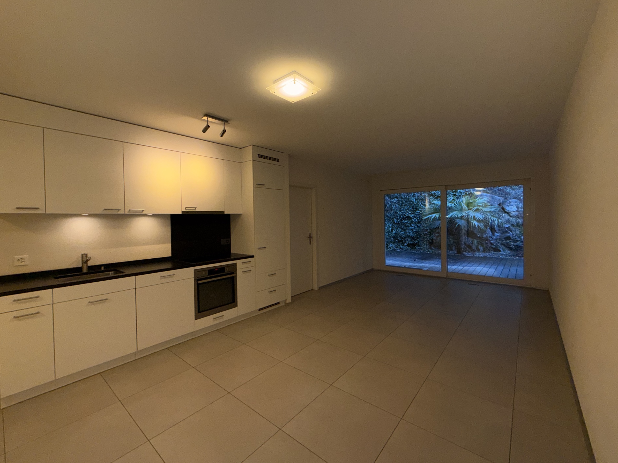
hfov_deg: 98.2
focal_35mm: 15
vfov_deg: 81.7
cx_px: 309
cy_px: 222
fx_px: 268
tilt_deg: -0.6
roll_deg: +1.1
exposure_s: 1/122
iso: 50
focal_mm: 2.22
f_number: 2.2
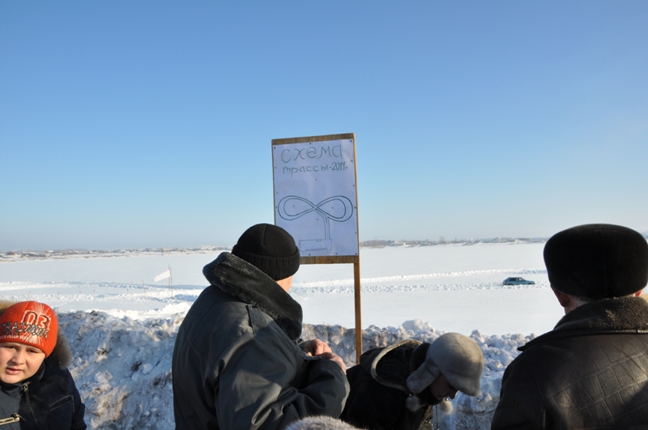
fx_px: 485
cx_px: 324
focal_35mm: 27
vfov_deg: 47.8
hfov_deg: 67.5
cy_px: 215
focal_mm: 18
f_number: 10
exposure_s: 1/400
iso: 200
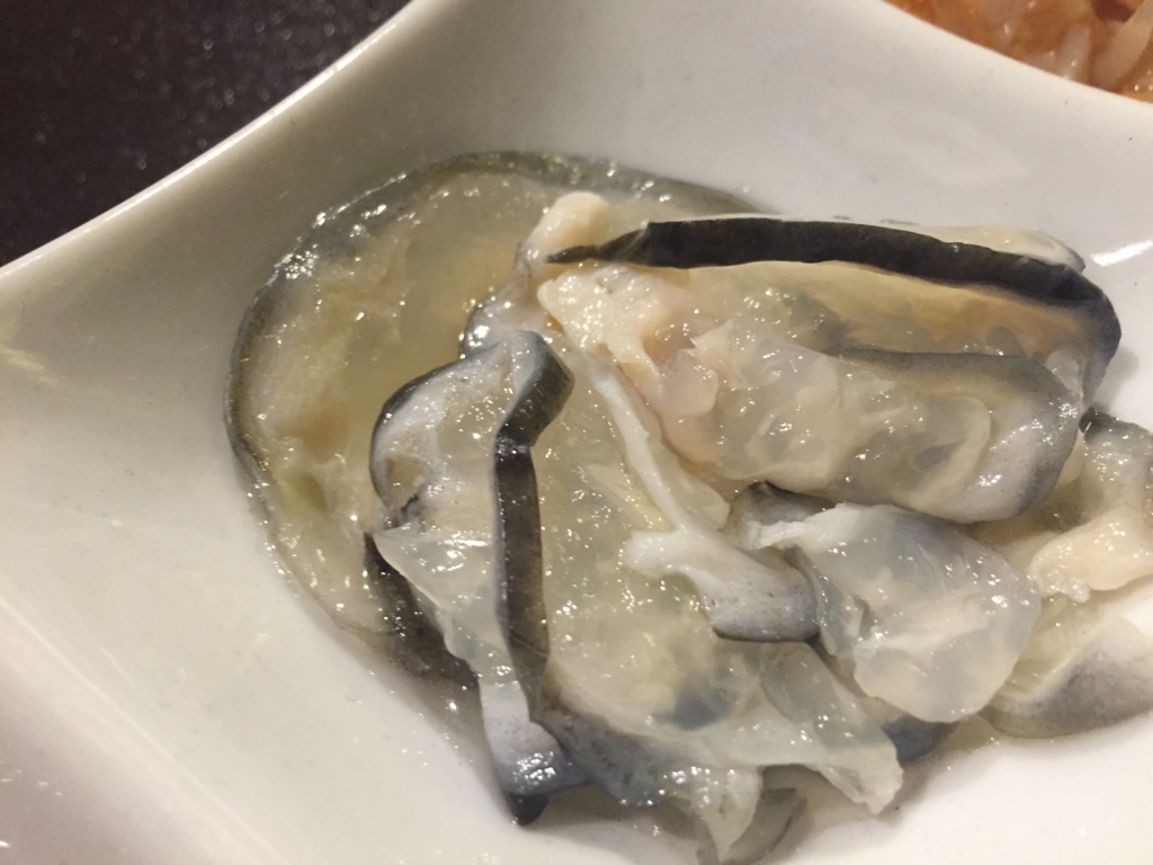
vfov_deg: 48.2
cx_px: 576
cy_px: 432
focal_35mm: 29
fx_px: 966
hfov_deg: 61.7
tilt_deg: -56.4
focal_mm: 4.15
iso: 250
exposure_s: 1/33
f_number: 2.2
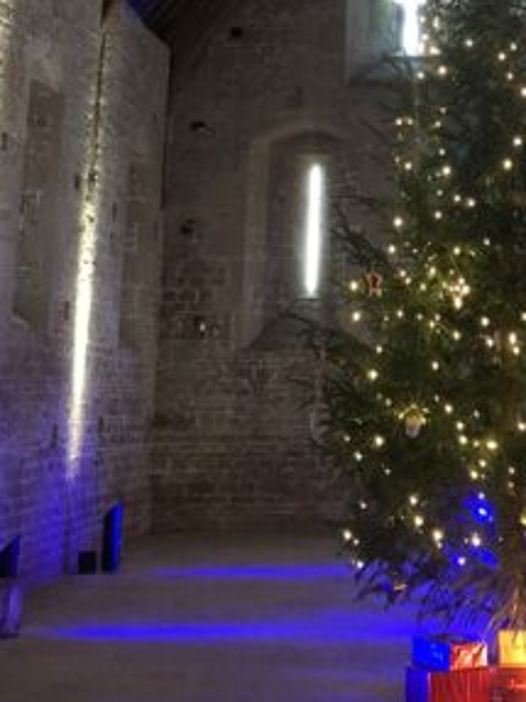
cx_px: 480
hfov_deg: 18.6
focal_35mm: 78
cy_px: -12
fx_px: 1581
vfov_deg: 23.9
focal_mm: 3.99
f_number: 1.8
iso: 80
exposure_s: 1/5
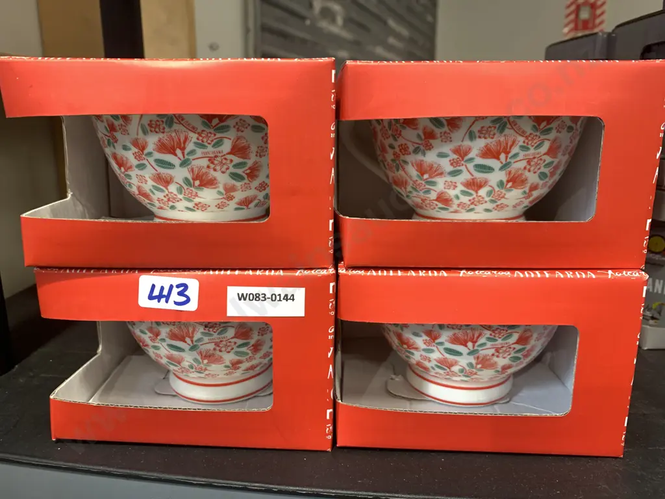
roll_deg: -0.3
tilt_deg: -12.7
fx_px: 499
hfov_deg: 67.3
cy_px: 250
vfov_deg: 53.1
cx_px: 332
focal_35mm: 26
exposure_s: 1/50
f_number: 1.8
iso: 125
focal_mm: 4.25
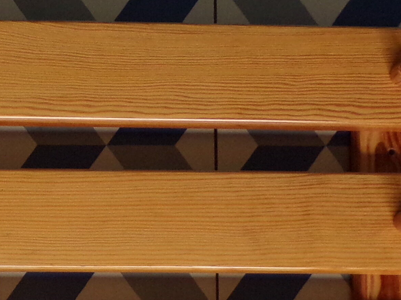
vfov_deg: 15.2
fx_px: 1089
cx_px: -51
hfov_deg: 19.9
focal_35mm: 94
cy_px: 351
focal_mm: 4.3
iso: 200
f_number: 3
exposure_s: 1/30
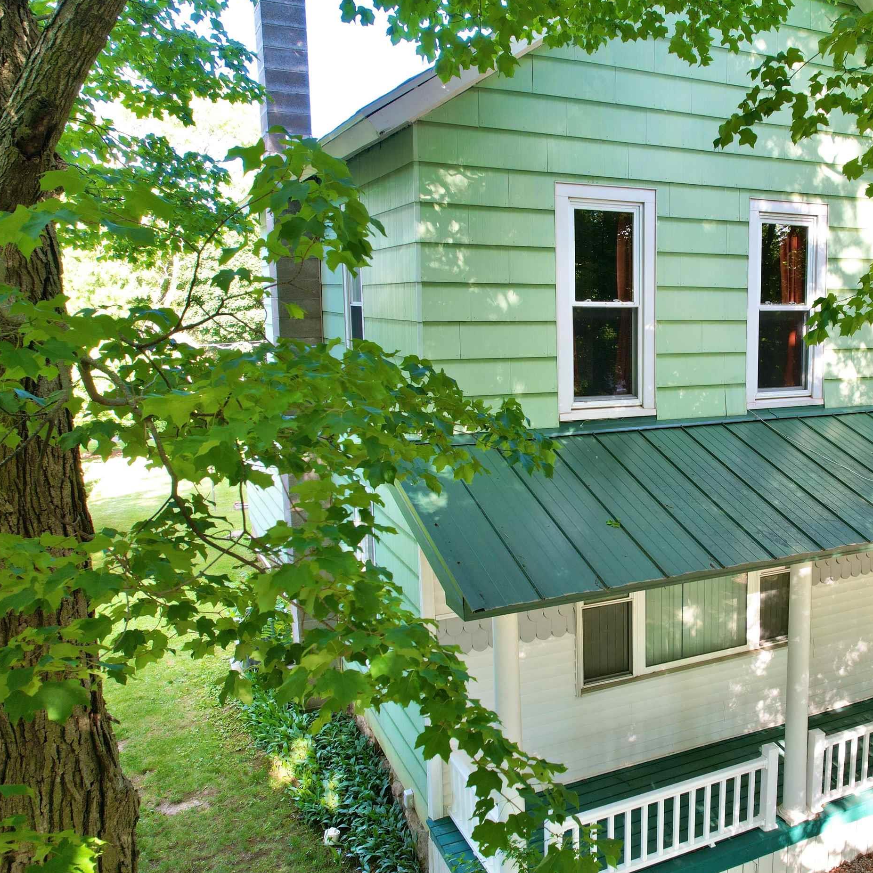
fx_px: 885
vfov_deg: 52.5
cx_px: 681
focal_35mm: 31
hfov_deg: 49.8
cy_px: 463
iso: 100
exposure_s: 1/80
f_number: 2.8
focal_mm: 8.38
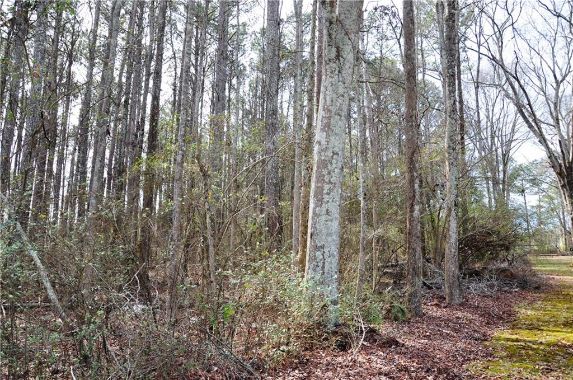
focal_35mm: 27
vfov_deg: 47.8
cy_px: 190
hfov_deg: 67.5
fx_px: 429
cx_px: 286
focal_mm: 18
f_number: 6.3
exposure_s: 1/160
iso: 200
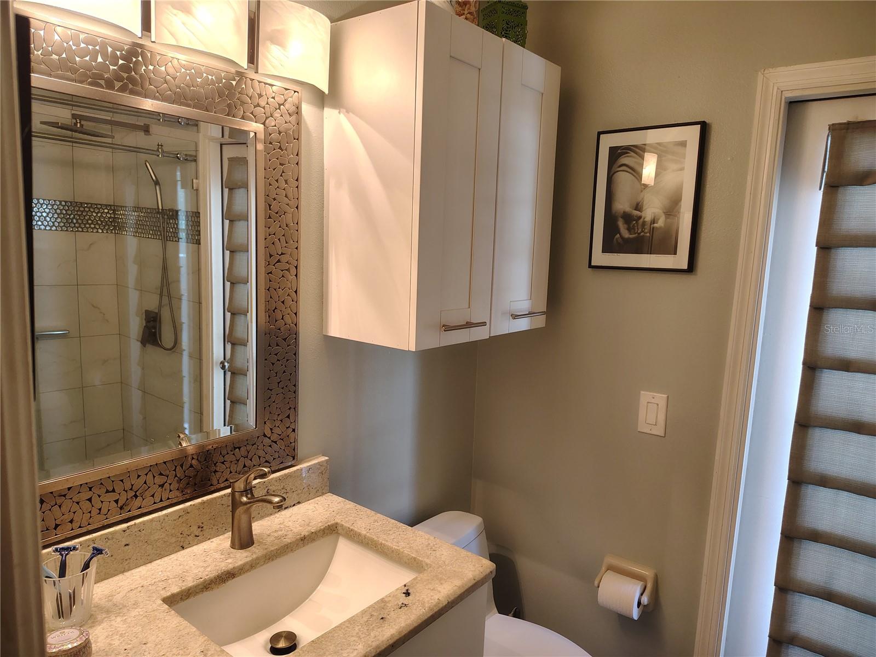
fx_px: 607
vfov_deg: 56.8
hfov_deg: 71.6
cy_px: 328
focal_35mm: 24
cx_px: 438
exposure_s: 1/60
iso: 681
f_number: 1.8
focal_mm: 5.56
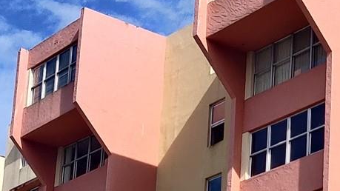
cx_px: 337
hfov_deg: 21.7
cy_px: 257
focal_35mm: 95
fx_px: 856
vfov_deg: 12.3
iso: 100
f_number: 1.7
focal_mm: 4.25
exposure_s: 1/549
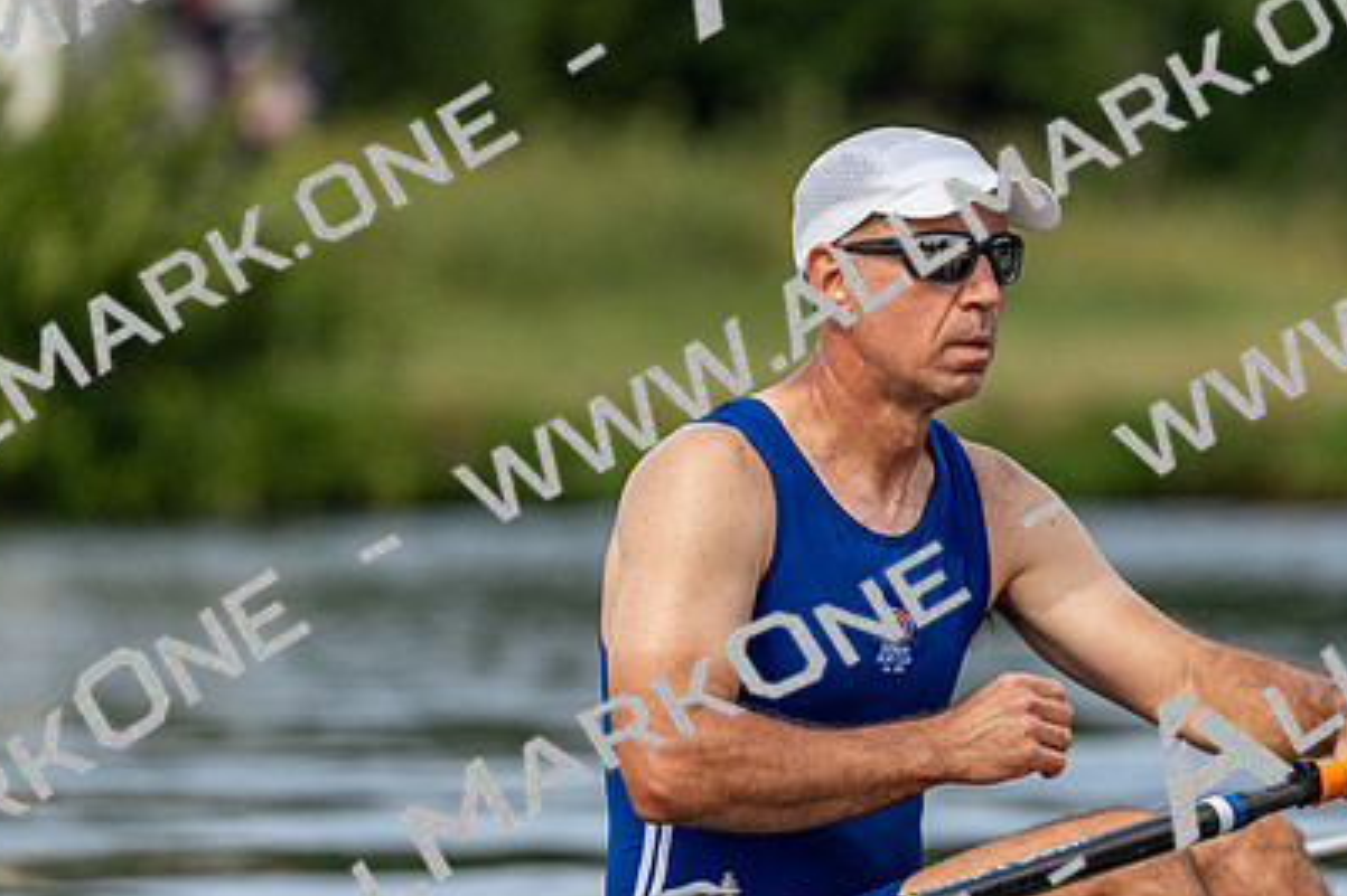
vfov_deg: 2.2
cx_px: 870
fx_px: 23075
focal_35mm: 617
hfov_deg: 3.3
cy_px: 532
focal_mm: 426
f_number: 6.3
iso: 400
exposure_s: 1/1600
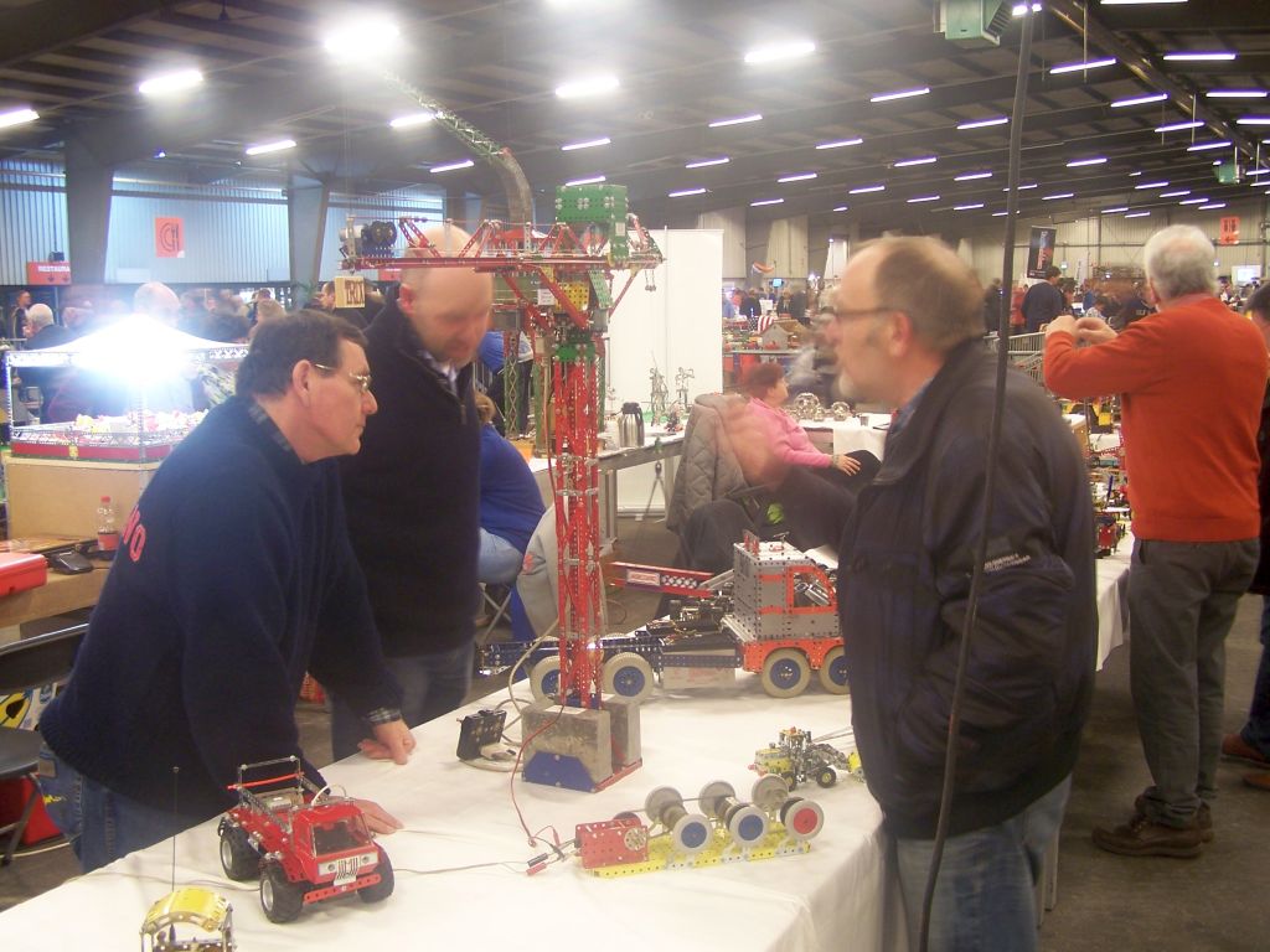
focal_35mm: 40
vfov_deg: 36.0
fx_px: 1468
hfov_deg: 46.8
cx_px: 635
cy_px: 476
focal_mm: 6.7
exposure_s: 1/2
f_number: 2.8
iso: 80
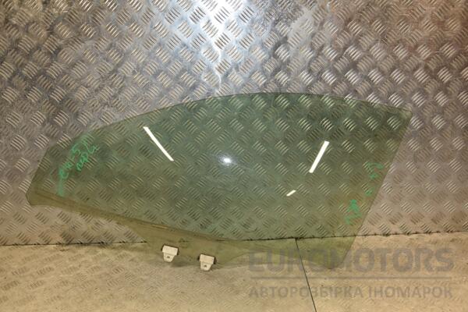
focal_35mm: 36
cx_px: 234
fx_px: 468
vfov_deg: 36.9
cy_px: 156
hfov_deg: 53.1
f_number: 5
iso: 800
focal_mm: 24
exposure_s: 1/200
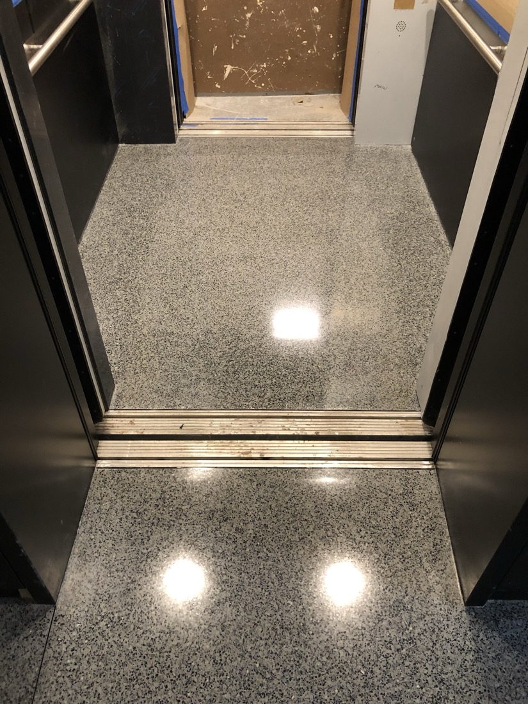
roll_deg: +1.6
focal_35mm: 28
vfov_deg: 63.4
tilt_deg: -44.0
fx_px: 569
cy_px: 352
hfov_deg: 49.7
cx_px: 264
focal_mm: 3.99
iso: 100
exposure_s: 1/12
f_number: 1.8
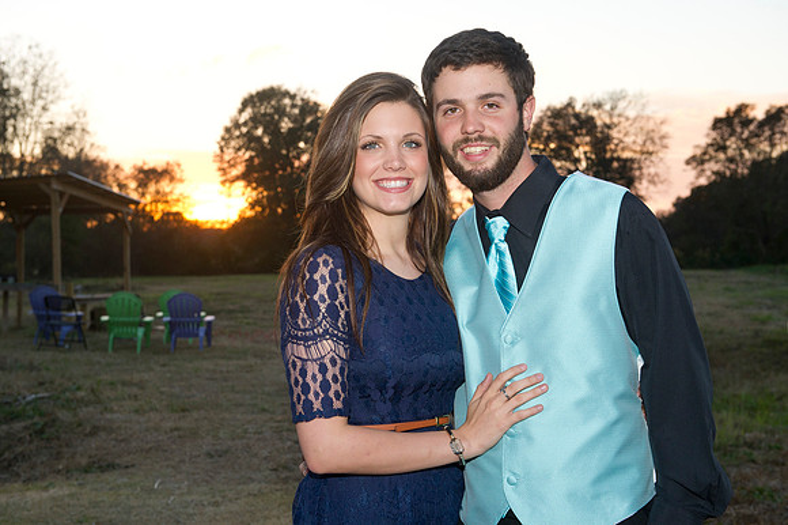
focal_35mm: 55
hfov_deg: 36.3
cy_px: 262
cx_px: 394
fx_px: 1203
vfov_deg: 24.6
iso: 640
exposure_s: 1/160
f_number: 7.1
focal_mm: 55
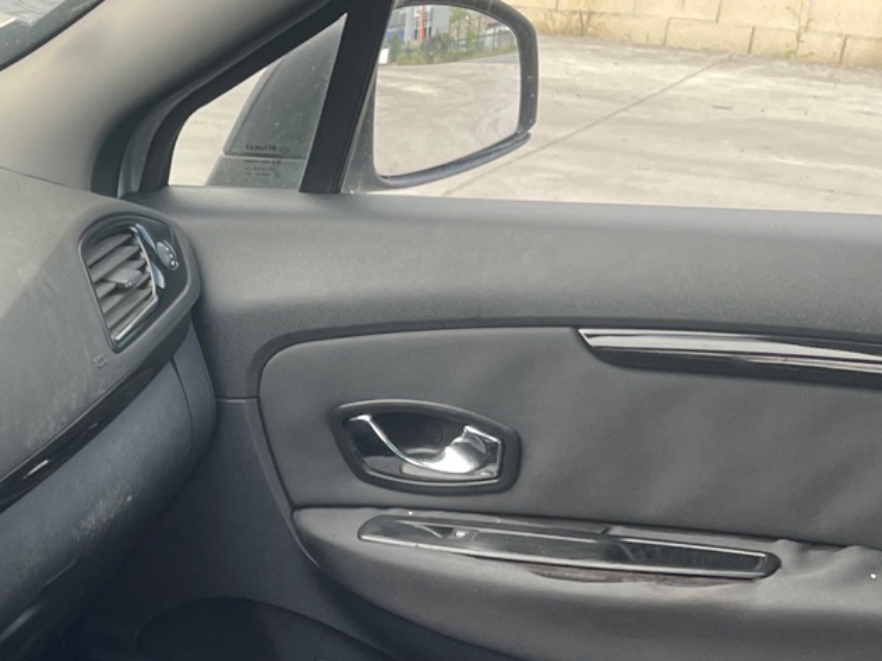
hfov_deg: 23.3
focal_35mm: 74
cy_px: 816
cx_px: -269
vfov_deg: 18.7
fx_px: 1885
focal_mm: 4.2
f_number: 1.6
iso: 50
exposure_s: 1/121
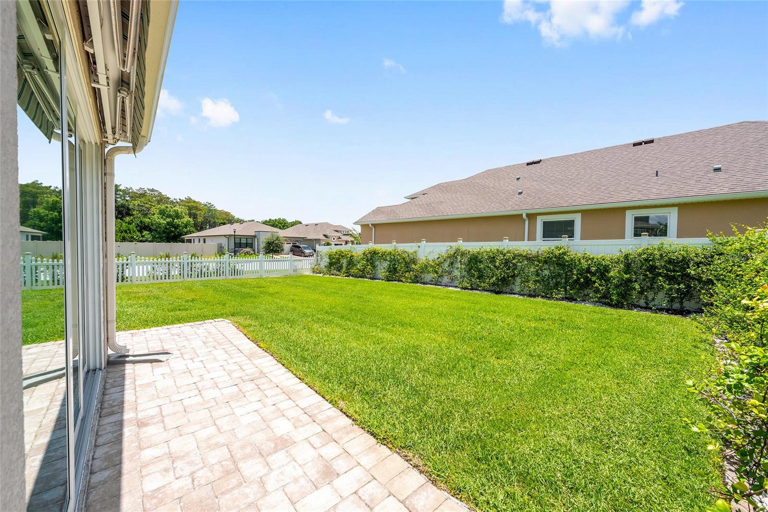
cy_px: 256
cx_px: 384
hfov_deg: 104.3
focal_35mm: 14
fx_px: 299
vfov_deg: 81.2
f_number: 7.1
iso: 160
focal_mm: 14
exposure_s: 1/640
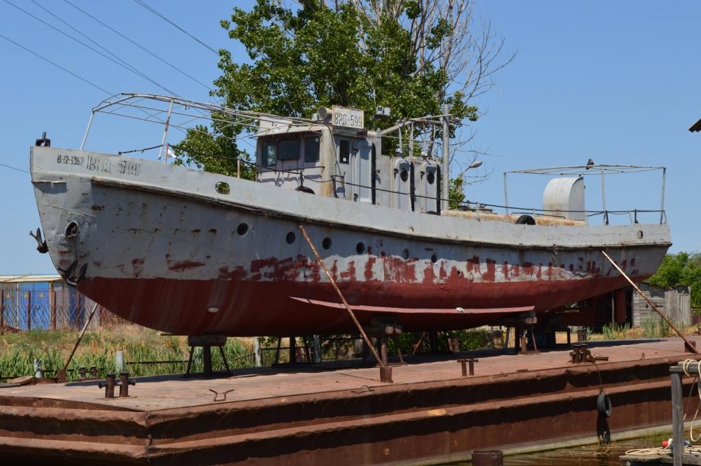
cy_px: 233
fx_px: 1401
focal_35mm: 72
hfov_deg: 28.1
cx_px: 350
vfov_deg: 18.9
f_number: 11
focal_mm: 48
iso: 280
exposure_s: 1/500
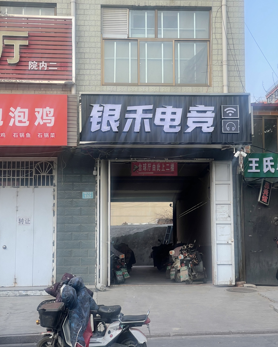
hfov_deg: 22.8
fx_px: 689
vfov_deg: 28.3
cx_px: 139
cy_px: 165
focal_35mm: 67
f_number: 2.2
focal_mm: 7.5
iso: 20
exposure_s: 1/323
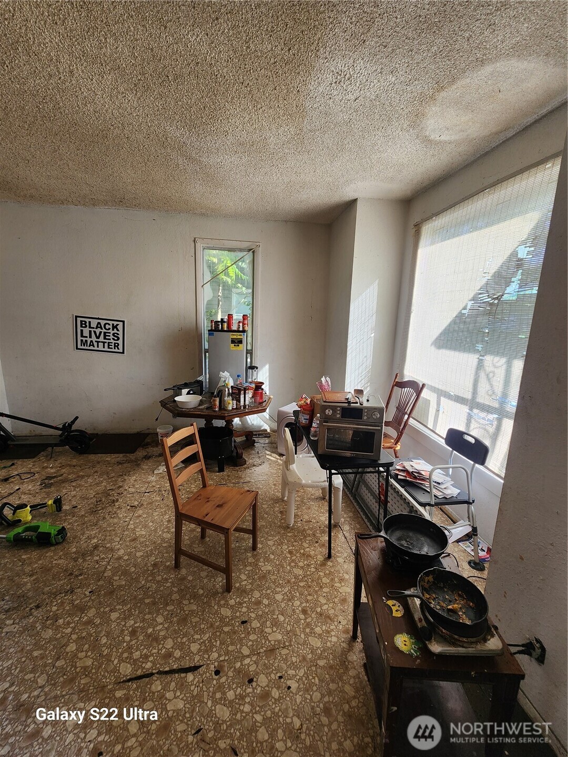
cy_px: 378
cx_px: 284
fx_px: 284
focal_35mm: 13
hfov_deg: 89.9
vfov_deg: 106.2
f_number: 2.2
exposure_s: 1/60
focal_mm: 2.2
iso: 50
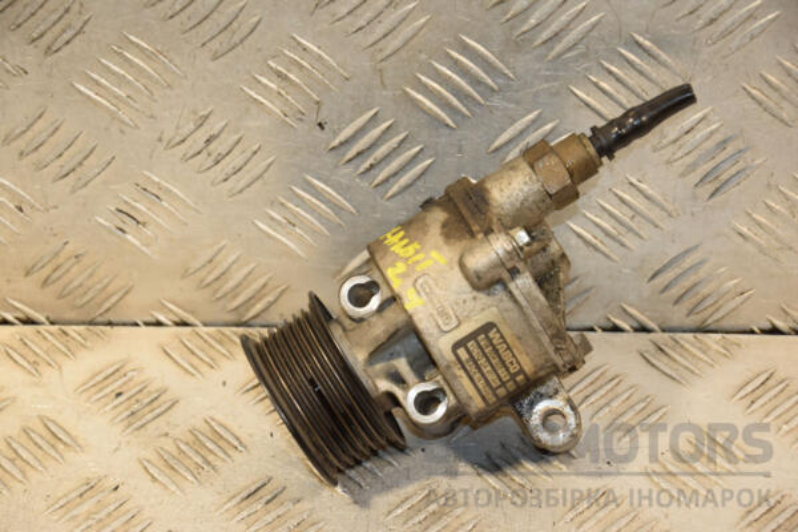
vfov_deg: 12.2
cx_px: 399
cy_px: 266
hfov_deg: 18.2
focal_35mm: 112
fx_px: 2494
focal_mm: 75
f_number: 5.3
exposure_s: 1/200
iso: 800
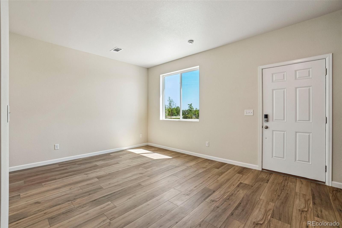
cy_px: 114
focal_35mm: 15
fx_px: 142
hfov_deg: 100.4
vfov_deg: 77.3
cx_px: 171
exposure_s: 1/50
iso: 320
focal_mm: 10
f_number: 8
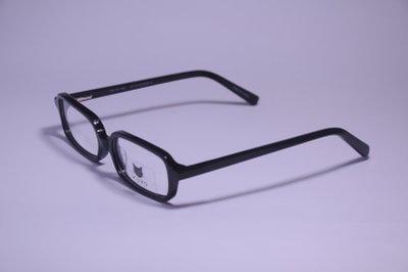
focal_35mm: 112
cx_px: 204
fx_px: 1274
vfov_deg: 12.2
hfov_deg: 18.2
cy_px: 136
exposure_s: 1/125
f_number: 5.3
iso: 200
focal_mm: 75
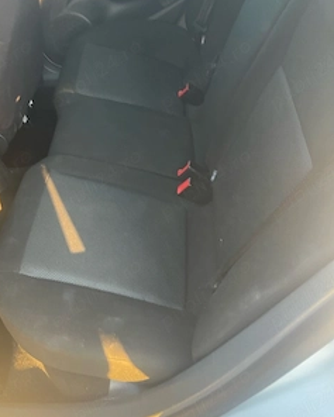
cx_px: 124
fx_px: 408
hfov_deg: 44.2
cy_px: 201
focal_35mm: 33
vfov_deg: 54.2
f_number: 1.6
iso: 125
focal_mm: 5.1
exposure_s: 1/68
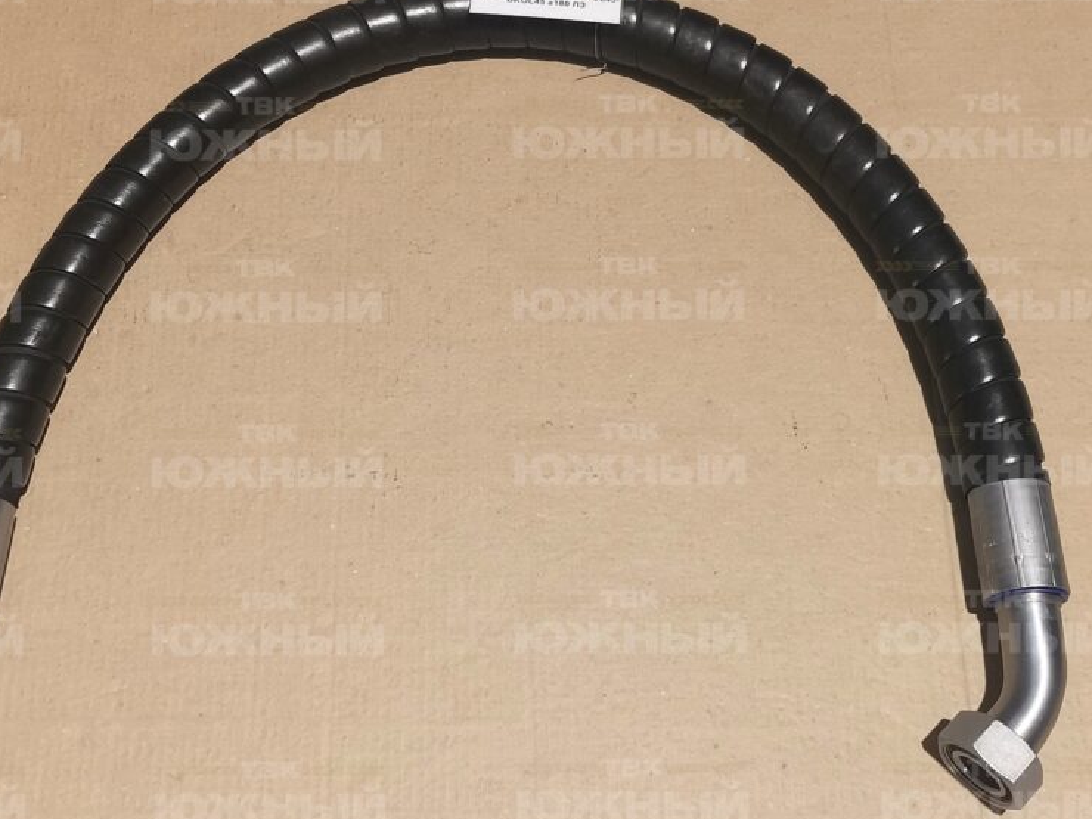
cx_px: 455
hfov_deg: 51.1
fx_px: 1136
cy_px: 404
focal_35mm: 36
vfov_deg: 39.7
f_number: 1.4
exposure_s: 1/100
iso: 320
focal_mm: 4.66
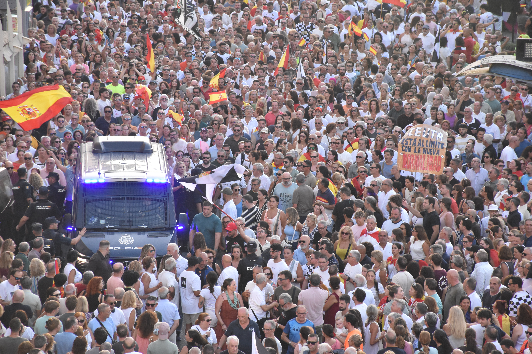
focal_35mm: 210
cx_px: 266
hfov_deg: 9.8
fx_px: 3103
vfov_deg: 6.5
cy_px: 177
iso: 1600
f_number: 7.1
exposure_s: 1/500
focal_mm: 140
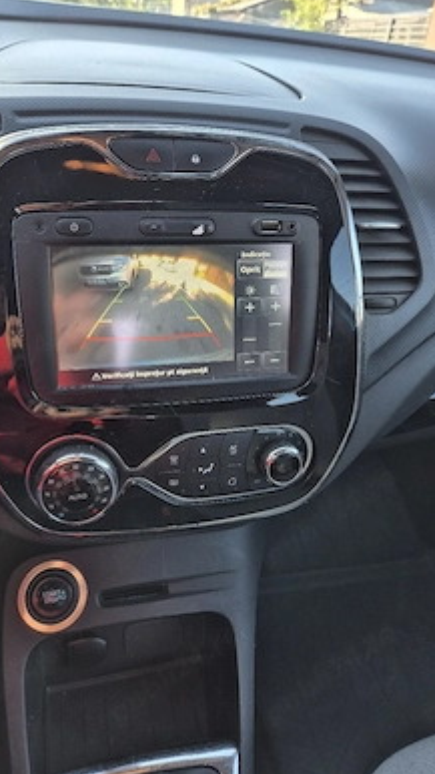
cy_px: 385
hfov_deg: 44.4
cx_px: 214
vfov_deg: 71.9
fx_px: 533
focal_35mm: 26
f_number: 1.8
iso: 50
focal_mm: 5.4
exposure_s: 1/182
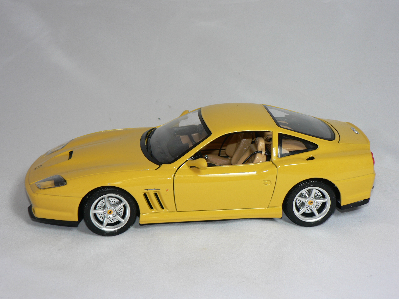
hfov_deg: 32.7
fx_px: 680
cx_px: 200
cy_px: 150
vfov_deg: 24.8
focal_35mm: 59
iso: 80
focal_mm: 9.9
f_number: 3.2
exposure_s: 1/60
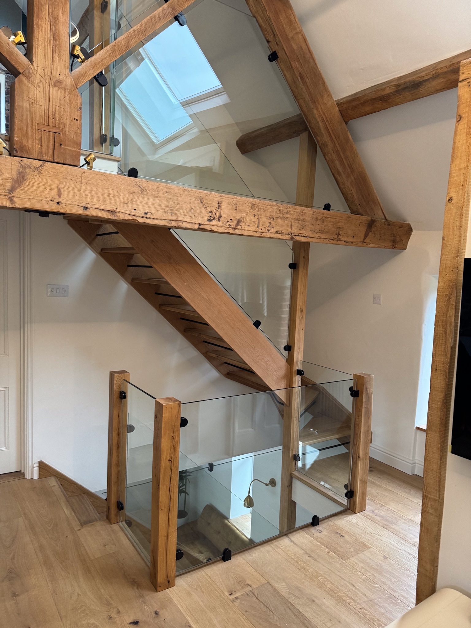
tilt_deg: -4.7
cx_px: 236
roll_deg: -2.2
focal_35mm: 24
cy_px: 314
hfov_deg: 56.8
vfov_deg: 71.6
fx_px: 435
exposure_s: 1/50
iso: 250
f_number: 1.78
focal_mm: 6.86
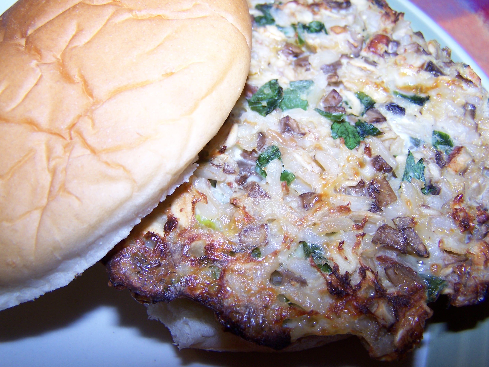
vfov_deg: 36.0
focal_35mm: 40
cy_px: 184
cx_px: 244
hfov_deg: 46.8
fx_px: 565
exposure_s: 1/60
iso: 80
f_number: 2.8
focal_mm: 6.7
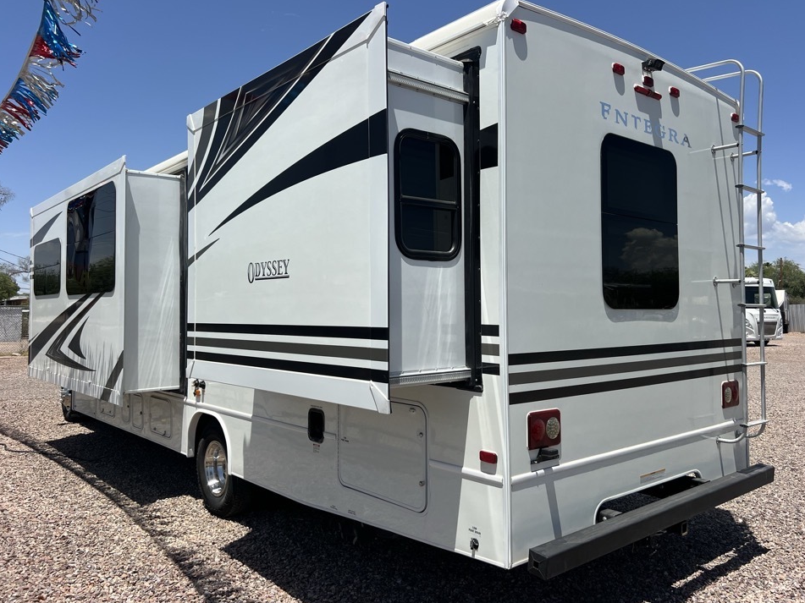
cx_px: 415
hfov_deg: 63.4
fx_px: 651
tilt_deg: +0.7
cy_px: 295
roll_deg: -1.2
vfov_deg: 49.7
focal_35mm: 28
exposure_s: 1/5882
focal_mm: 5.7
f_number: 1.5
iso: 50
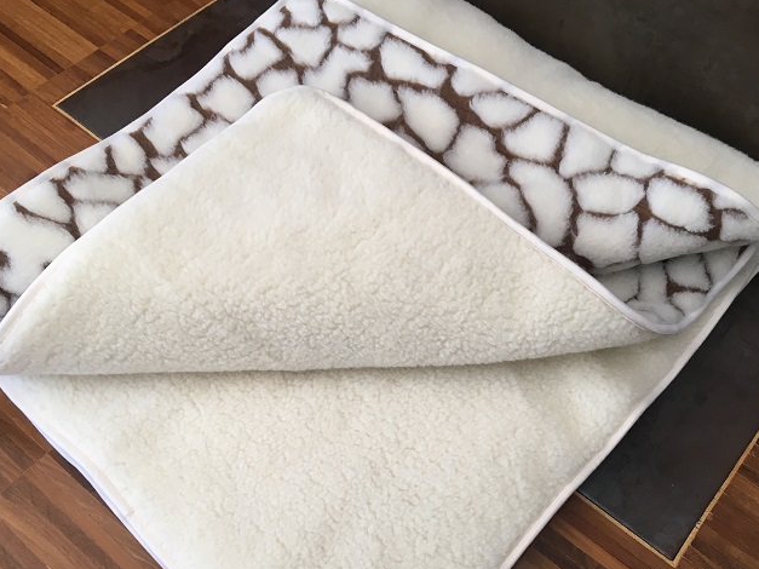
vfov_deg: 38.5
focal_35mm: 37
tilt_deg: -58.7
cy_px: 337
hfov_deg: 50.1
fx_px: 811
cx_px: 362
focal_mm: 4.15
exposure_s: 1/33
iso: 32
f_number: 2.2
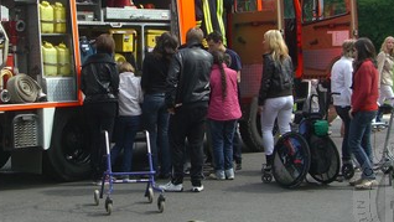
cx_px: 152
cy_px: 16
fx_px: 763
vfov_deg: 16.3
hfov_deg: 28.9
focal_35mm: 73
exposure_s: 1/160
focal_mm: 7.9
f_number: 5.6
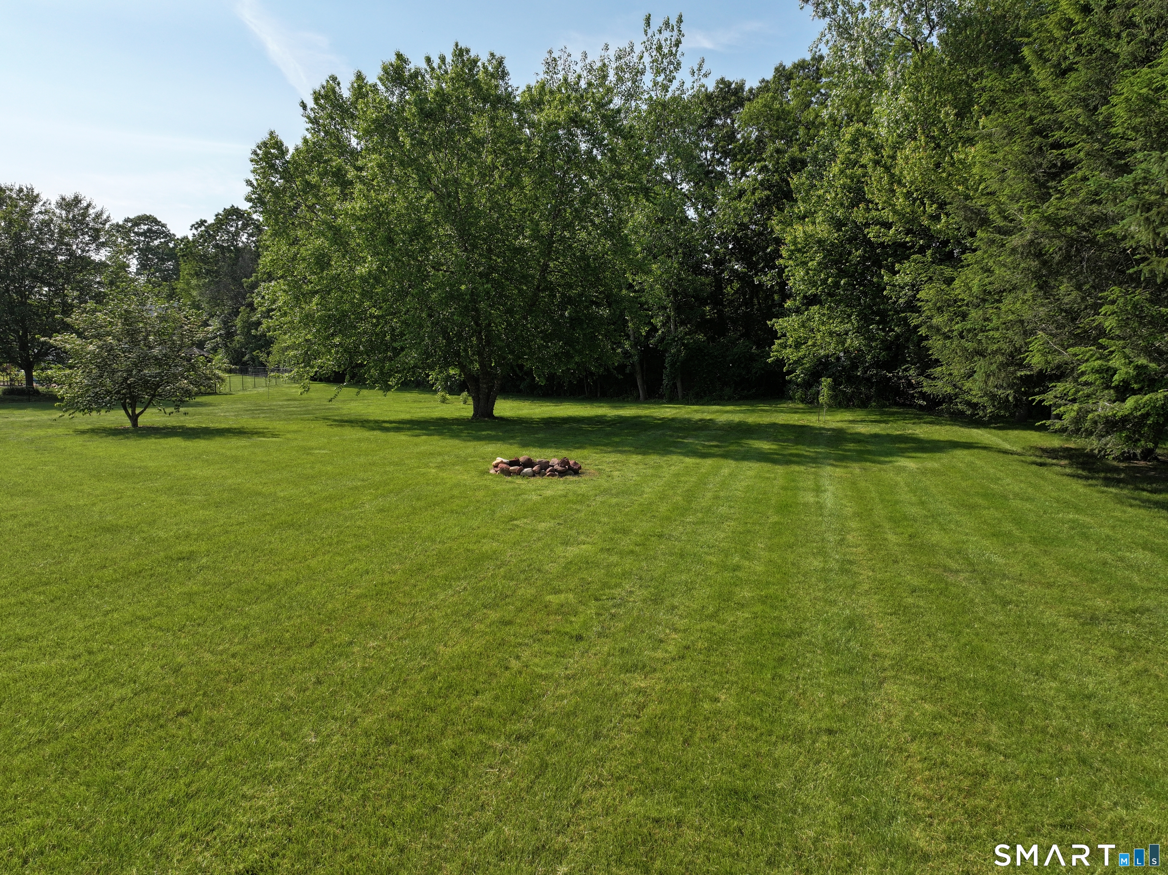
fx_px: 810
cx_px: 584
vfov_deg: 56.8
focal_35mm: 24
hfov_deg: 71.6
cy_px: 438
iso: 160
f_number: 2.8
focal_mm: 12.29
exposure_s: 1/2500
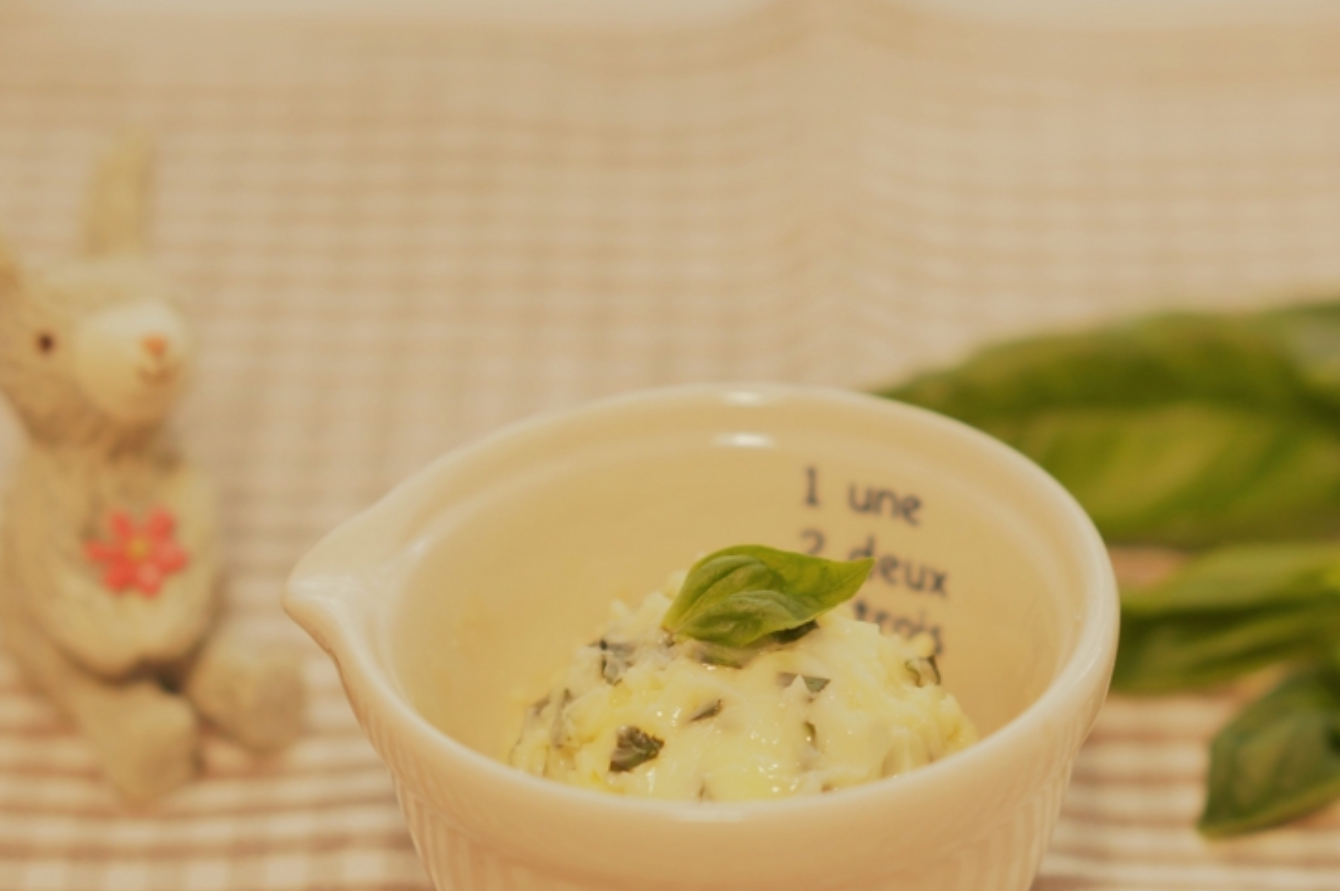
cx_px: 746
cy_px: 601
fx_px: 3905
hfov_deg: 19.5
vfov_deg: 13.0
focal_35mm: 105
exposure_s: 1/40
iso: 200
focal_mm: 50
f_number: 2.8
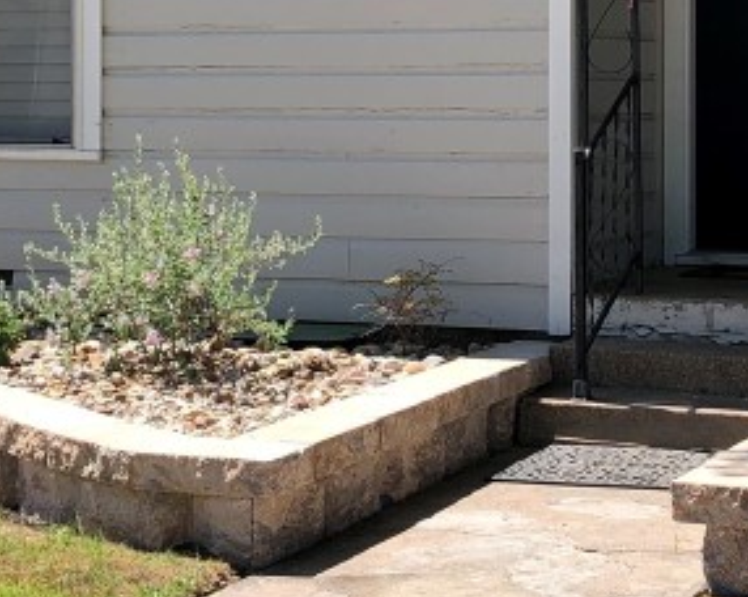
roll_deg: -0.4
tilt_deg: -1.4
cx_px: 531
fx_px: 2167
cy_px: 105
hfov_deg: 19.5
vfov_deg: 15.6
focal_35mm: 98
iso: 20
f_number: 1.8
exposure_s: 1/1043
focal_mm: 3.99
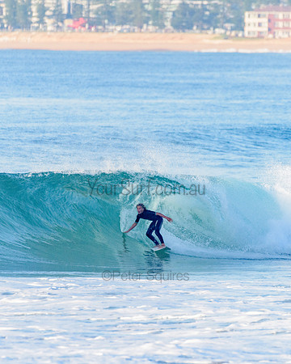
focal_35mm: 840
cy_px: 204
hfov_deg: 1.8
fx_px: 9048
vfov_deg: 2.3
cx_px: 157
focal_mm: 500
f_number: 5.6
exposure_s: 1/2000
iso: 450
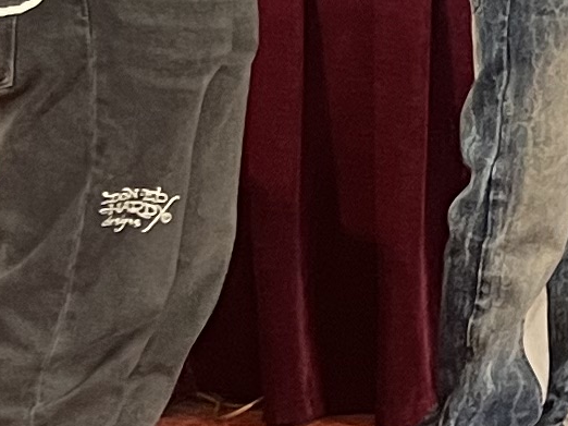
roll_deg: -0.4
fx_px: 3297
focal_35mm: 201
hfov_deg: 9.2
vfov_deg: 7.3
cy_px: -115
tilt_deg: -5.5
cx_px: 1137
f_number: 1.6
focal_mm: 5.1
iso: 250
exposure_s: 1/50
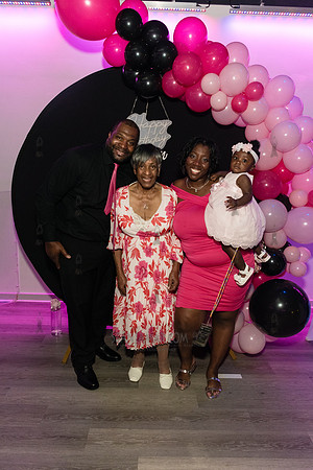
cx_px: 156
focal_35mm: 26
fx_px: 339
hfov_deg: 49.6
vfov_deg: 69.4
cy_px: 235
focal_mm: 26
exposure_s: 1/200
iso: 4000
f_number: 4.5
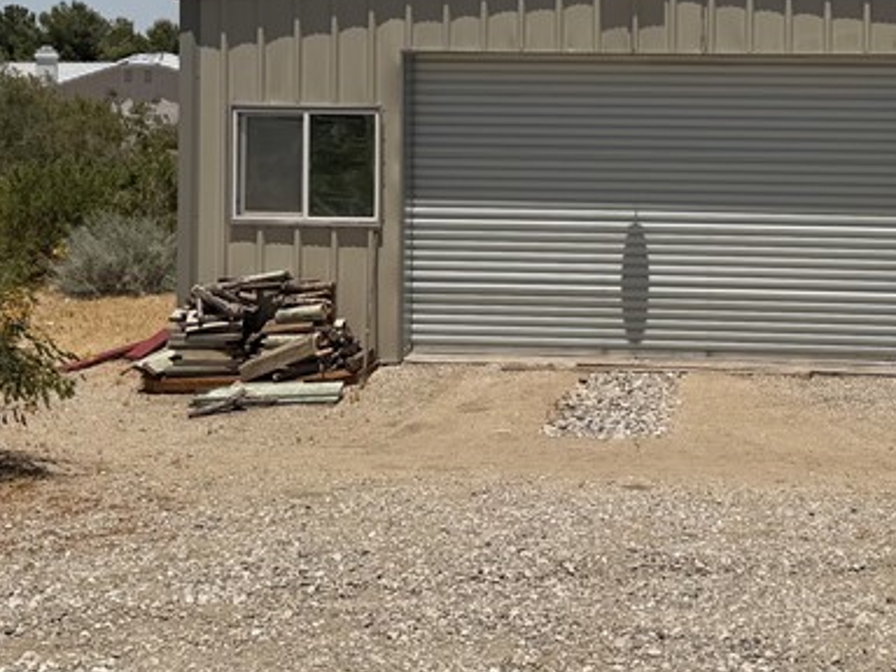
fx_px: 1657
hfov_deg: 29.6
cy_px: 42
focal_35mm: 64
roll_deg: -1.3
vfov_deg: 22.3
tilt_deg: +5.6
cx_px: 707
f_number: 1.78
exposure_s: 1/9091
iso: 80
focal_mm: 6.76
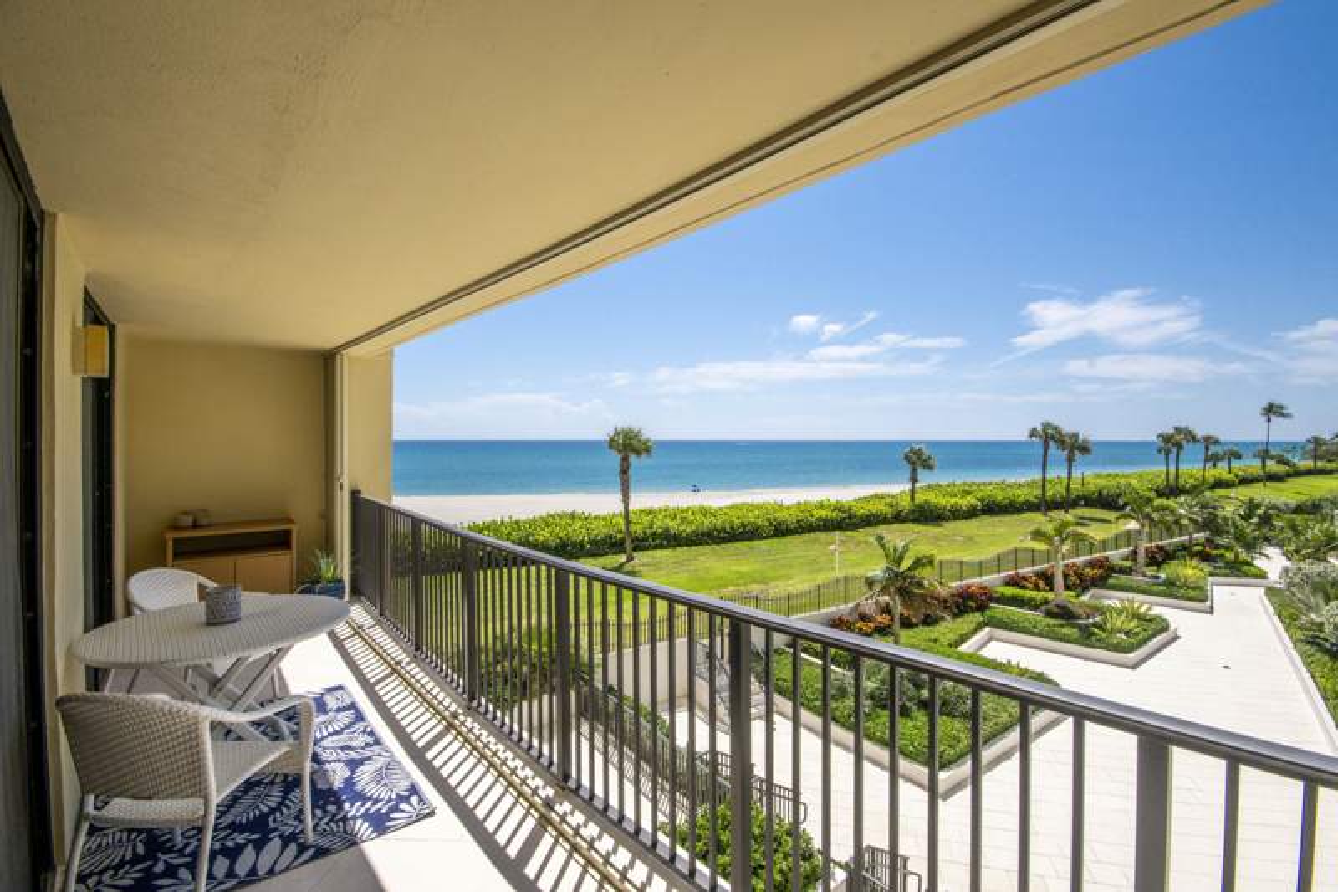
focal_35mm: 15
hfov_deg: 100.4
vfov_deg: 77.3
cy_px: 446
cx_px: 669
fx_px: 557
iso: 100
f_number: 11
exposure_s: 1/500
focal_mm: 10
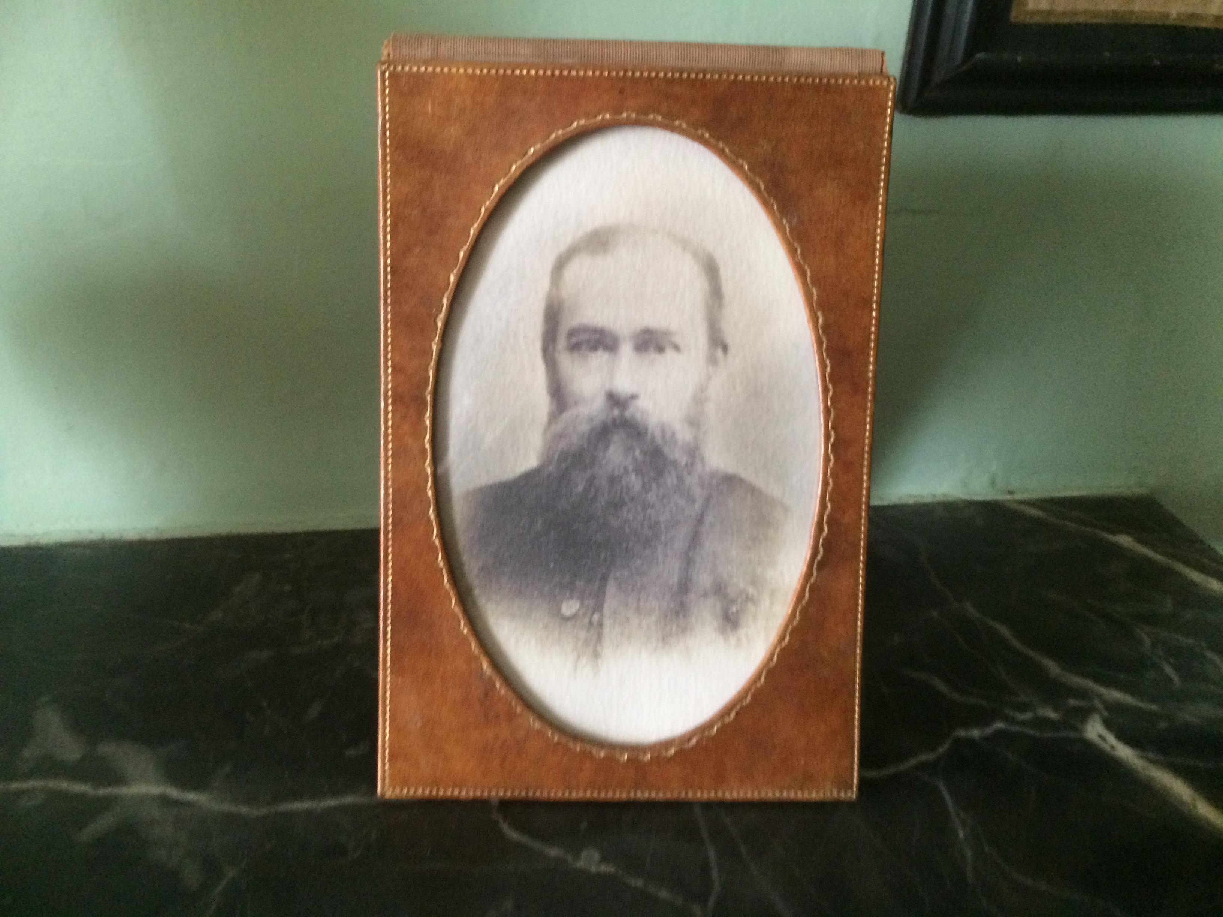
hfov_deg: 61.7
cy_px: 458
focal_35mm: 29
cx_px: 612
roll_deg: -1.5
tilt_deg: -24.6
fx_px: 1025
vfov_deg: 48.2
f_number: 2.2
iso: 320
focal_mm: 4.15
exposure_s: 1/20
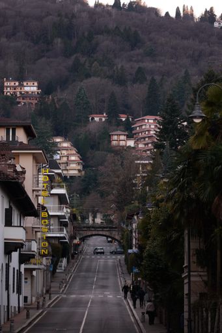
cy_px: 166
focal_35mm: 158
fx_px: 1458
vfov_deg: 13.0
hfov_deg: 8.7
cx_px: 111
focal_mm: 105
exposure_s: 1/250
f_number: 2.8
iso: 100
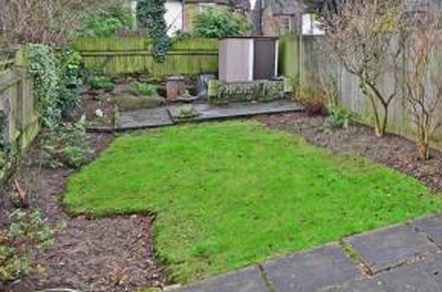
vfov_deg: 36.6
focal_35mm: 34
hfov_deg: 46.9
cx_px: 439
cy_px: 38
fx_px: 416
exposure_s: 1/80
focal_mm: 10
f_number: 9
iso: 640
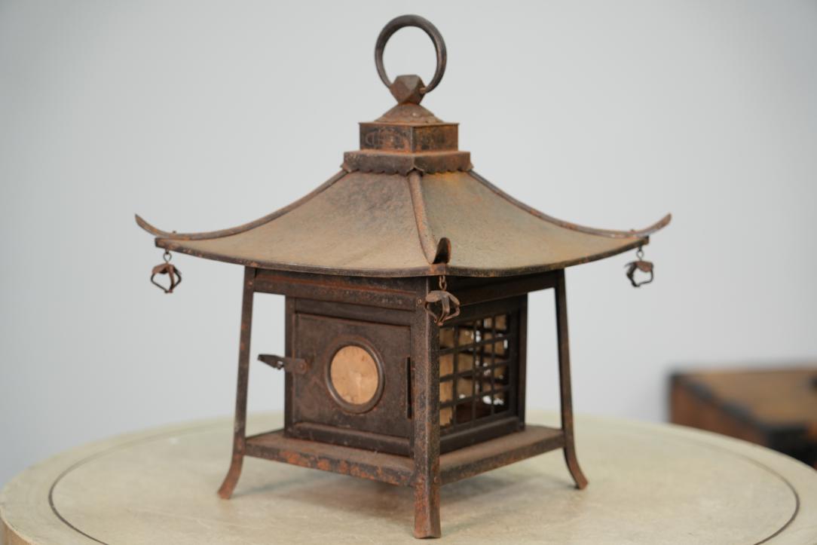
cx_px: 408
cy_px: 272
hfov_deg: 23.6
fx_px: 1952
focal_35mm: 86
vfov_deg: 15.9
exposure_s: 1/100
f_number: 4
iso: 1250
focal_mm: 86
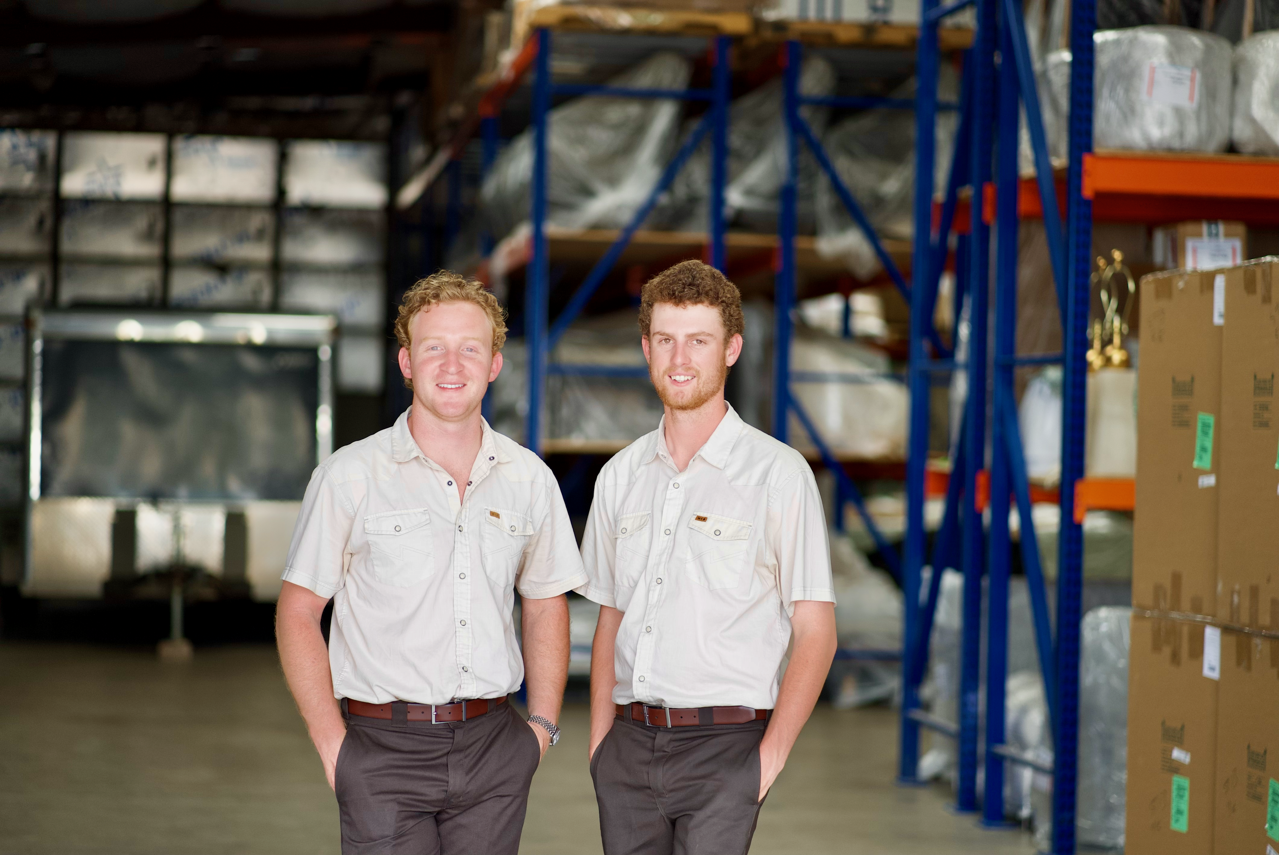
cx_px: 640
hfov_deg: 23.9
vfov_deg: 16.1
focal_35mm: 85
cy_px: 428
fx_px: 3021
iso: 400
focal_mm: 85
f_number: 1.8
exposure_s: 1/320
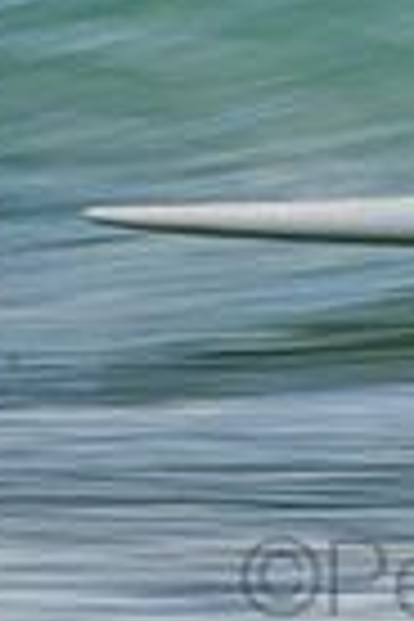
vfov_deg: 0.7
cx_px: 590
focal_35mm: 3145
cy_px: -169
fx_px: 54247
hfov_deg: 0.4
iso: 100
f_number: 20
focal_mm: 500
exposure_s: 1/30
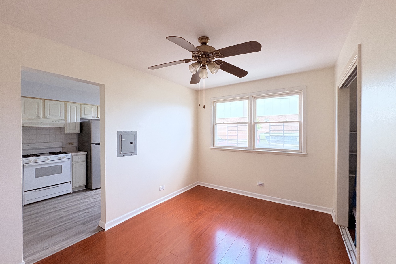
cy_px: 131
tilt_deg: +0.3
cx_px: 200
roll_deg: +0.3
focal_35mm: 15
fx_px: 165
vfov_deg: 77.3
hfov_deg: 100.4
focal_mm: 2.22
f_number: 2.2
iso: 200
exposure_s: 1/95
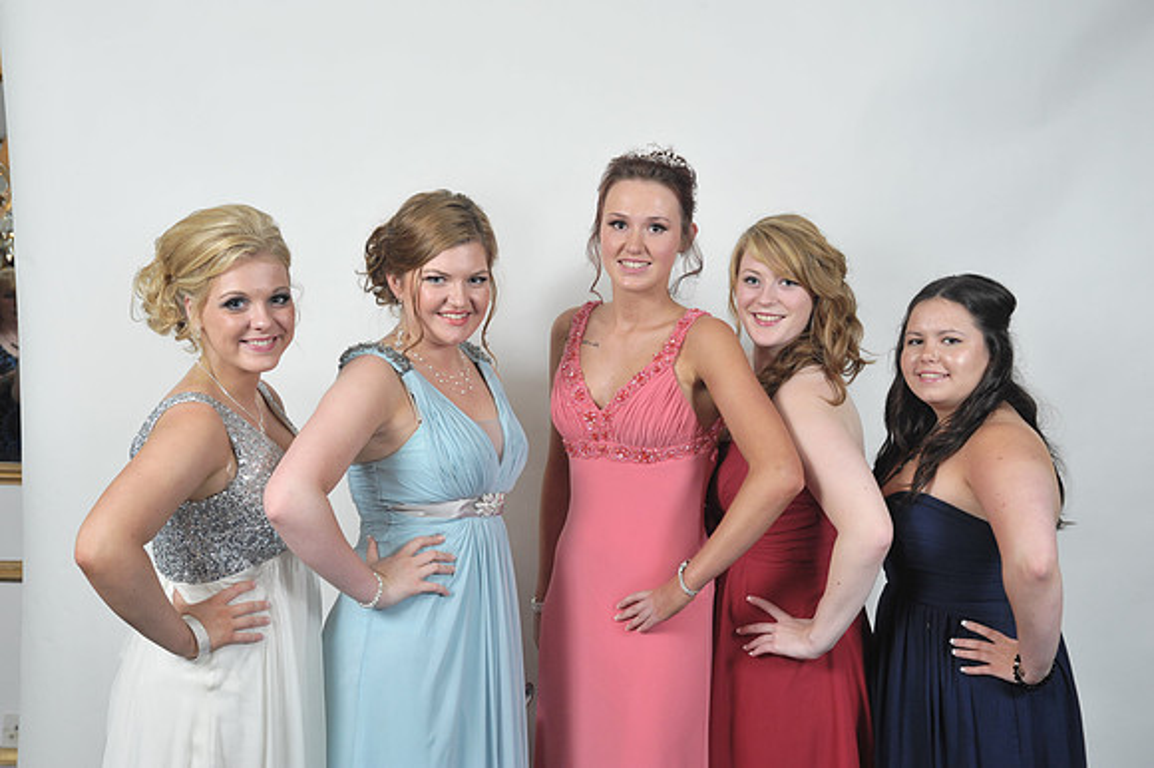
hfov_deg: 38.2
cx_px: 577
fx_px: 1666
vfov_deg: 26.0
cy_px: 384
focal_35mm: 52
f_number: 7.1
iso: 1000
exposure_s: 1/160
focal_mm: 52
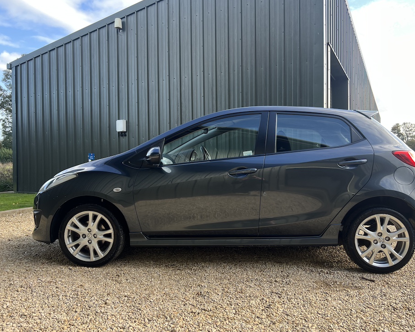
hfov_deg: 62.1
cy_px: 163
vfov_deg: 51.5
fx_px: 344
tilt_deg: -0.4
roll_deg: +0.7
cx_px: 229
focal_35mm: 28
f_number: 1.5
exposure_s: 1/307
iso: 50
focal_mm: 5.7
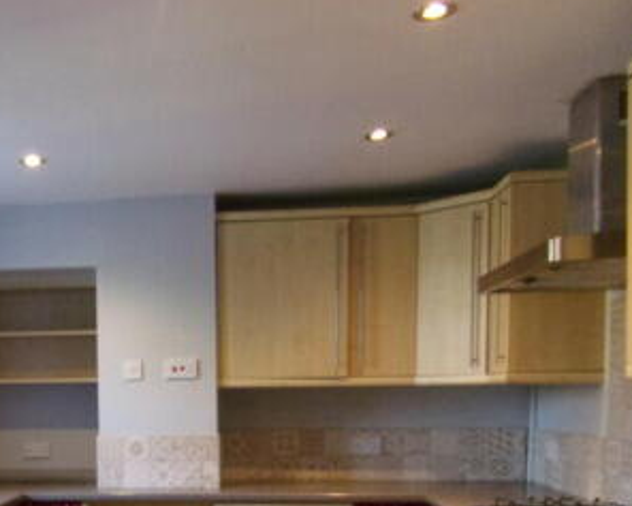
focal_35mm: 48
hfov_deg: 37.4
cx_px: 125
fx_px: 898
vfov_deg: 30.2
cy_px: 449
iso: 400
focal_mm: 4.5
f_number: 3.5
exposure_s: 1/26
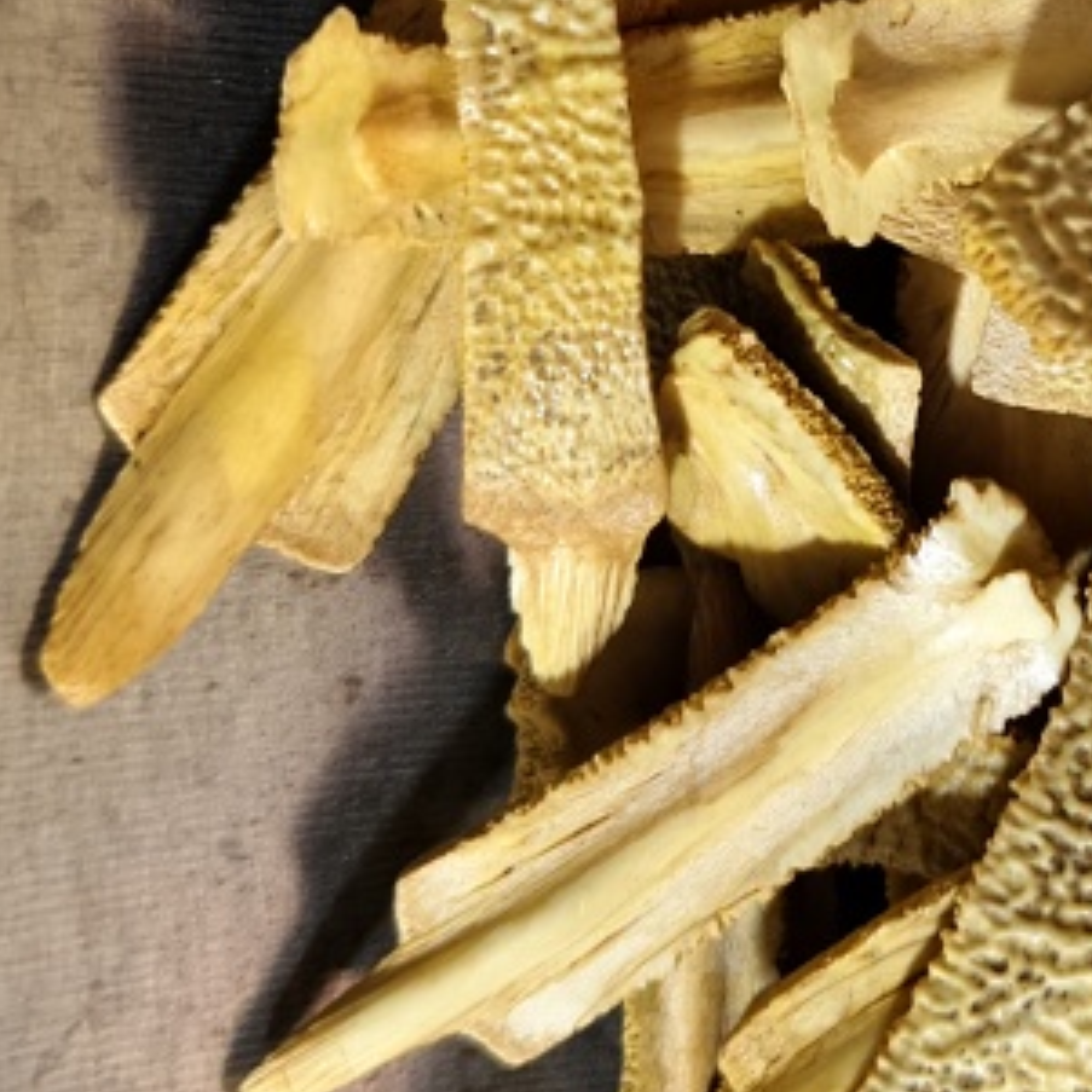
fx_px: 2570
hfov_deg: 22.8
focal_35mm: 72
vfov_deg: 23.5
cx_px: 1146
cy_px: 169
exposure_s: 1/50
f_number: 1.88
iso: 876
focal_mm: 5.56
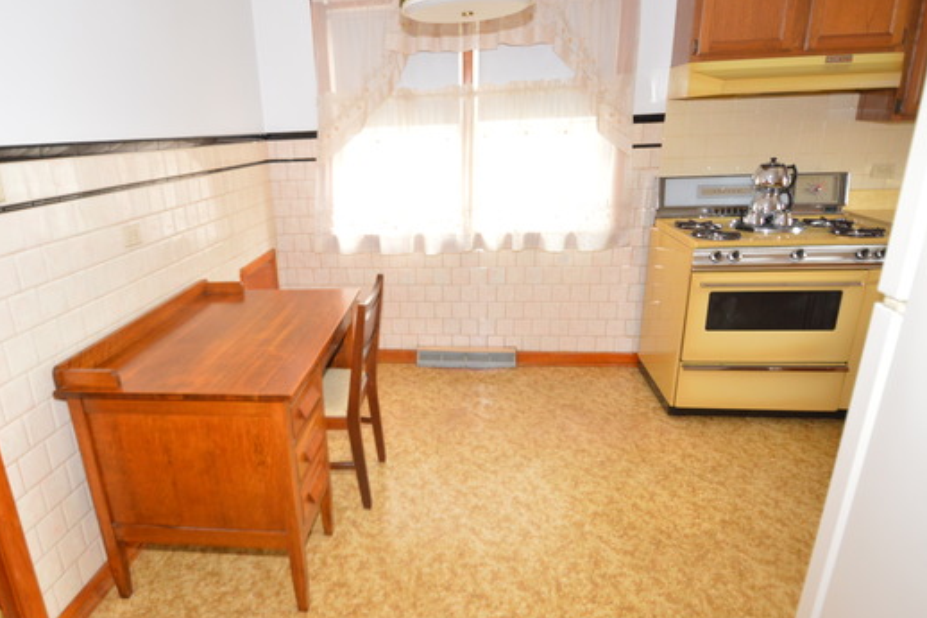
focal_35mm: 21
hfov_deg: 79.9
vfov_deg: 58.7
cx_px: 397
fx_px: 548
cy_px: 319
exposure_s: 1/60
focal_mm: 11.5
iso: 800
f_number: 3.5
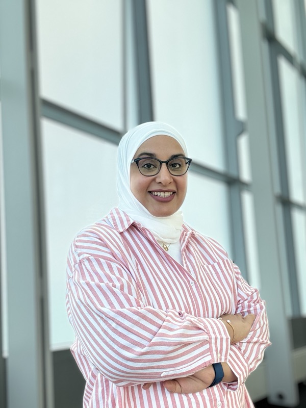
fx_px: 354
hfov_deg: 46.8
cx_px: 153
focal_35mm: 30
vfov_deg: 60.0
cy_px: 204
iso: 20
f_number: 1.9
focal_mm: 2.69
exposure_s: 1/153
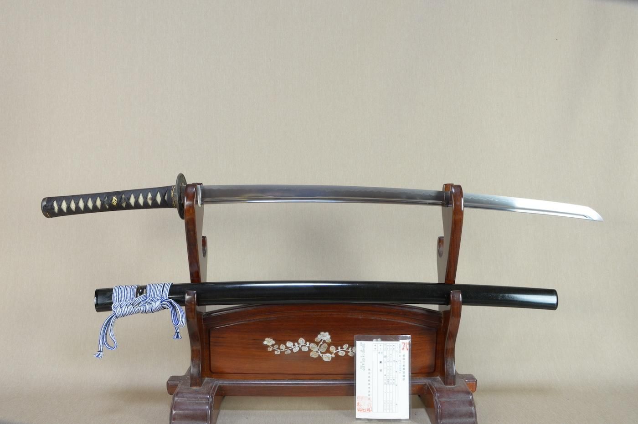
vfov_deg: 43.5
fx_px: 531
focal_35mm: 30
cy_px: 212
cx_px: 319
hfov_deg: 62.0
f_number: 11
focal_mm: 20
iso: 400
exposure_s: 1/2
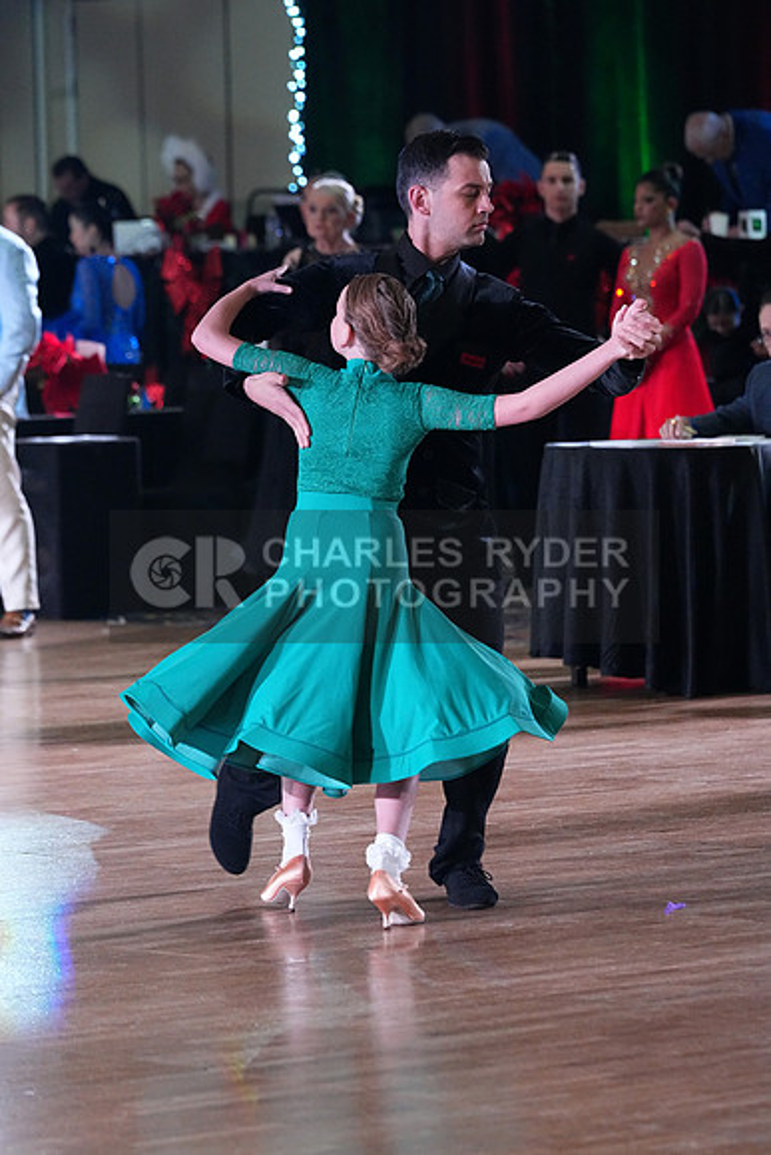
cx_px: 386
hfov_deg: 6.9
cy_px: 578
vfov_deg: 10.3
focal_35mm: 200
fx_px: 6421
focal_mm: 200
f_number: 5.6
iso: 10000
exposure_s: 1/400
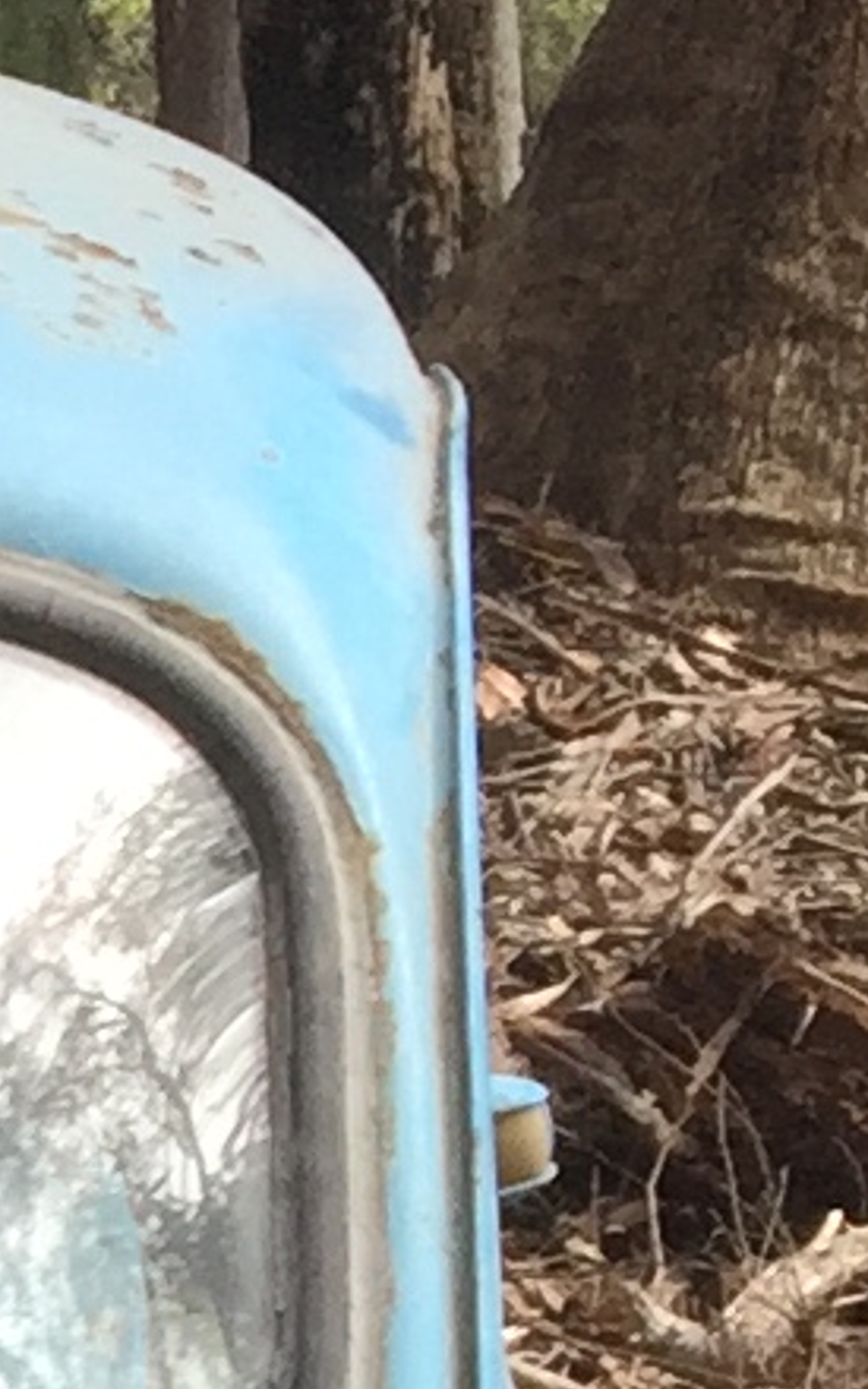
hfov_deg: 5.2
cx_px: -2487
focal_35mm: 228
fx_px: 8630
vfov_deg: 8.5
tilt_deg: -17.9
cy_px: 3236
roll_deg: +4.6
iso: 32
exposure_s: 1/159
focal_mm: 4.15
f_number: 2.2
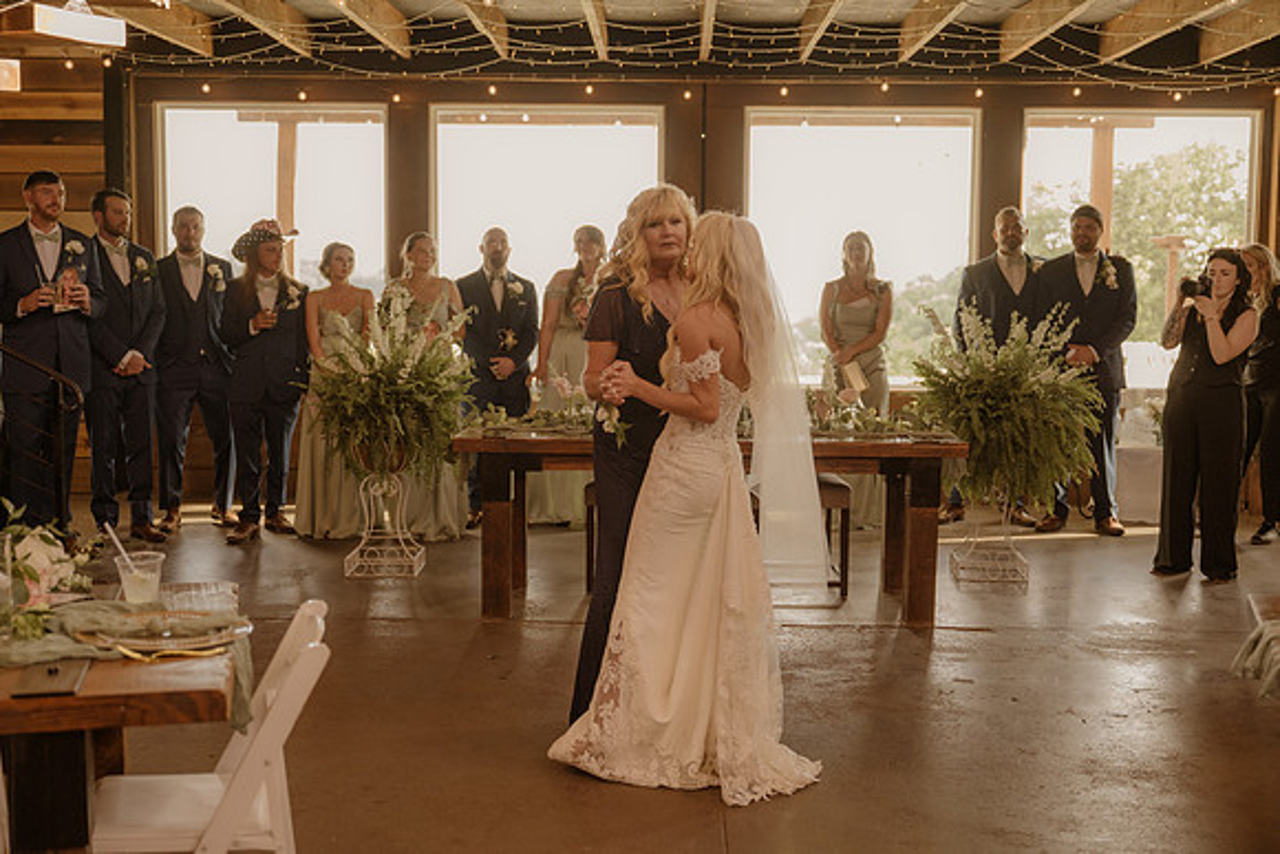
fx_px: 1600
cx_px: 640
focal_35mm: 45
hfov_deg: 43.6
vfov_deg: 29.9
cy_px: 427
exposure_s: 1/250
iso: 1000
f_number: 2.8
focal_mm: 45
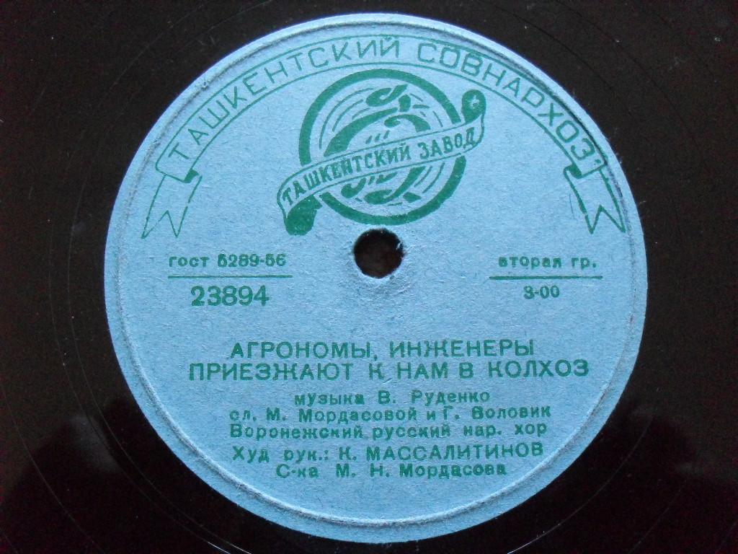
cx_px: 369
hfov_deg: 49.0
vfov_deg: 37.7
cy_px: 277
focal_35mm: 38
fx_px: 810
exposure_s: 1/15
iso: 400
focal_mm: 6.3
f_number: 2.8
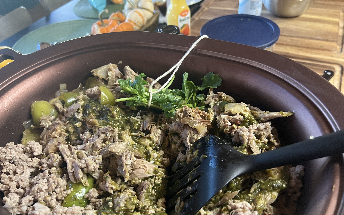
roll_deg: +8.6
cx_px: 170
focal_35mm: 28
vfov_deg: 44.4
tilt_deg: -43.7
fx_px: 262
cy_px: 126
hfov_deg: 66.5
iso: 500
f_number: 1.5
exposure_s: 1/40
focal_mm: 5.7
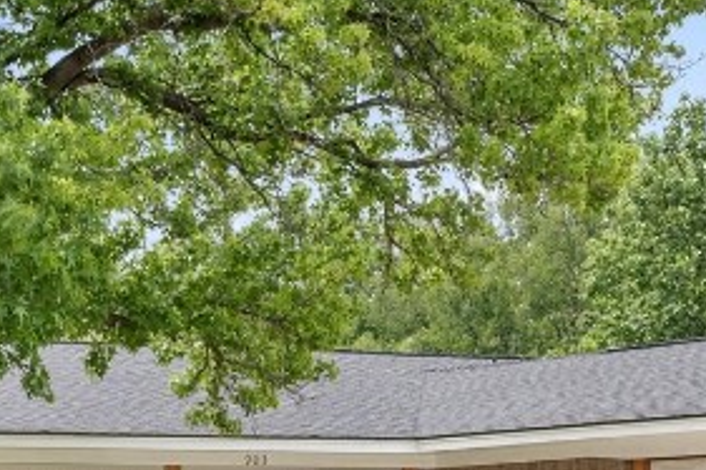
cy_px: 608
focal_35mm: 123
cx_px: 354
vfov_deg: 10.9
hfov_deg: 16.7
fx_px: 2411
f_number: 8
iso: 250
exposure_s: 1/80
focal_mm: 30
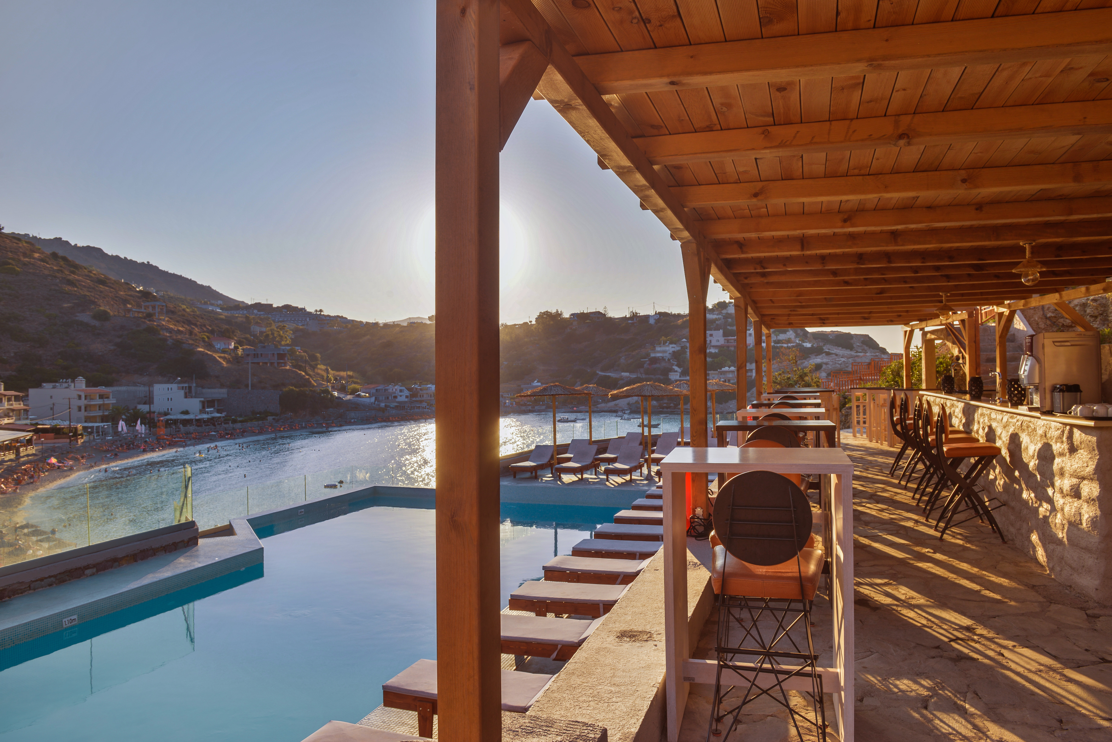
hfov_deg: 73.7
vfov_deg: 53.2
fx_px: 742
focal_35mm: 24
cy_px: 371
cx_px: 556
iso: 200
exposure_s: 1/160
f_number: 10
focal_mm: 24
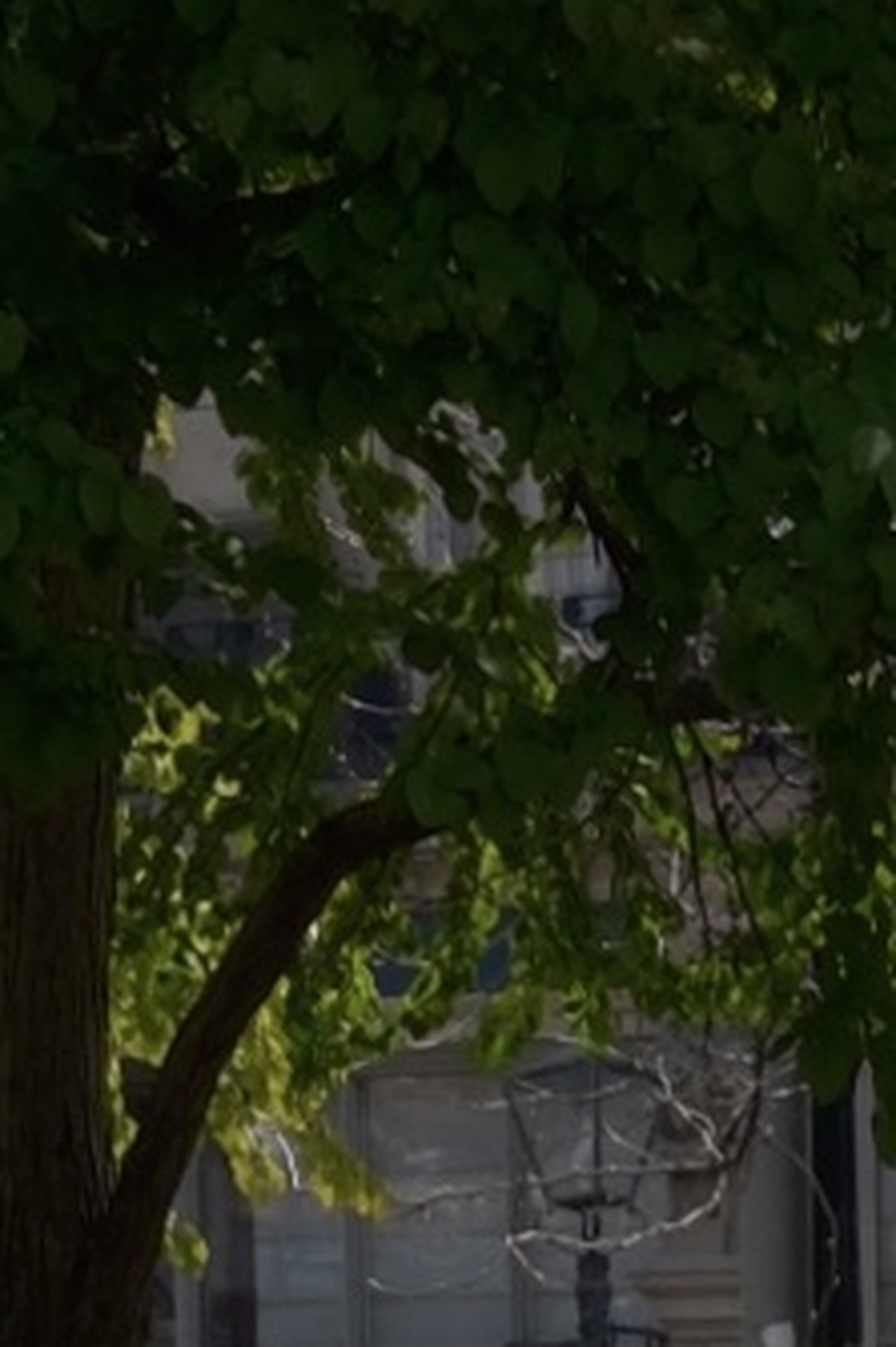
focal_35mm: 188
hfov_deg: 7.3
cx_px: 607
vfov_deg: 10.7
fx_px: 7025
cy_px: 1705
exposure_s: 1/640
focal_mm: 23
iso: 400
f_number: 5.6
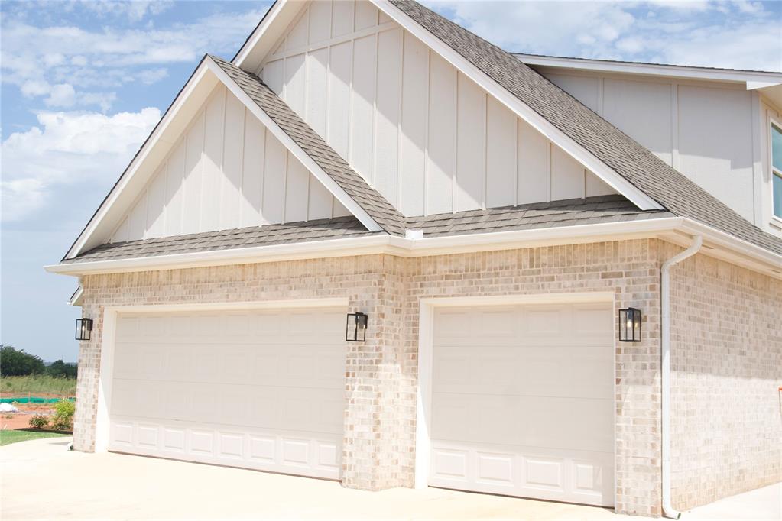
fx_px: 912
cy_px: 260
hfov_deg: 46.4
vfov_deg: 31.9
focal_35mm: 42
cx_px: 391
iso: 800
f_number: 7.1
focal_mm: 28
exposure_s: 1/2500
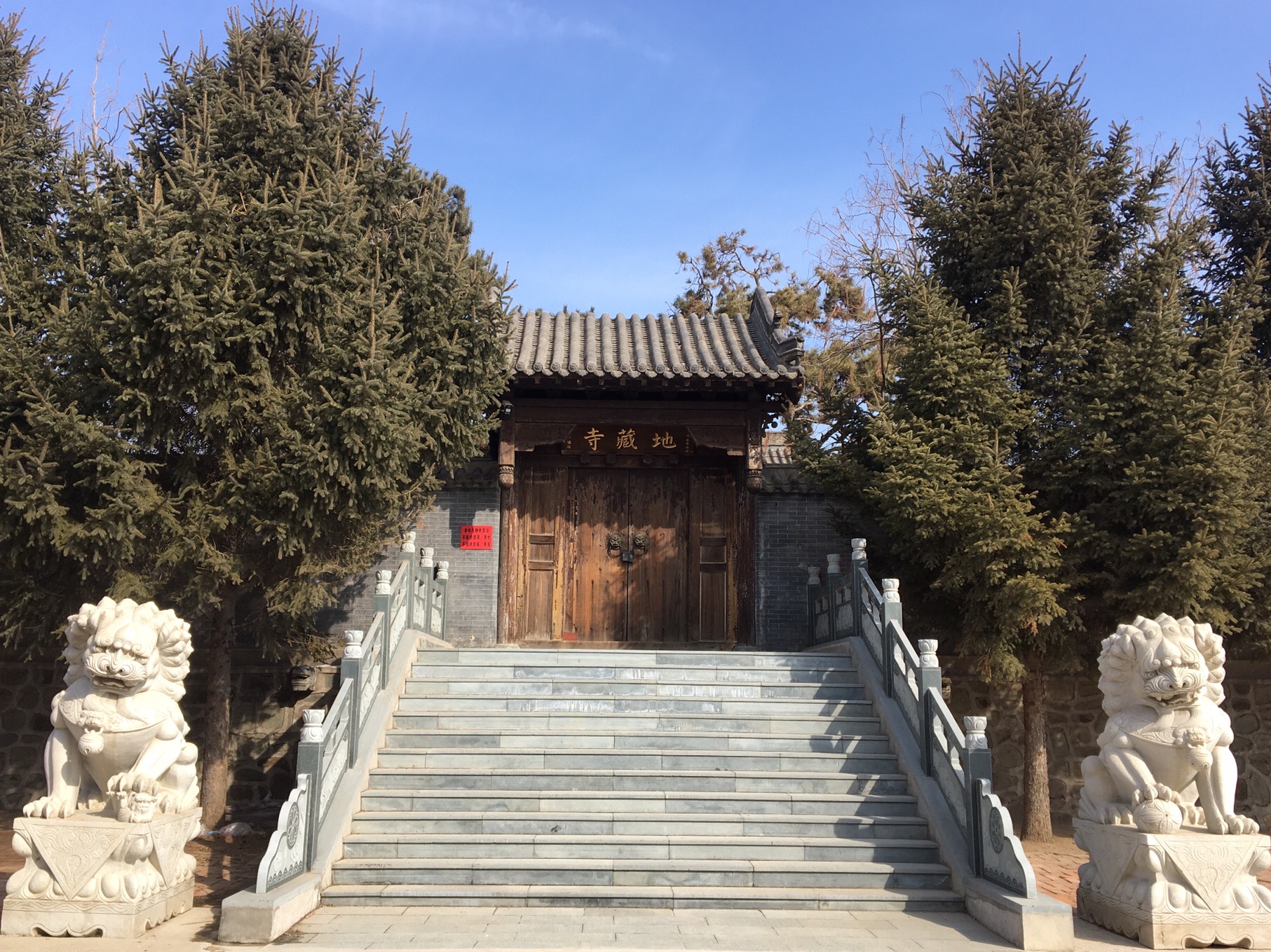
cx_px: 617
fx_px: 1175
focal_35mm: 32
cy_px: 503
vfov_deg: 44.1
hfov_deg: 56.8
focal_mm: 4.15
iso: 25
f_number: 2.2
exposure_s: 1/793
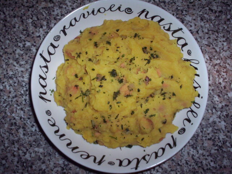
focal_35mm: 38
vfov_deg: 37.7
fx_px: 255
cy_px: 87
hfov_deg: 49.0
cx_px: 116
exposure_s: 1/60
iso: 140
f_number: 4.5
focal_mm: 4.99
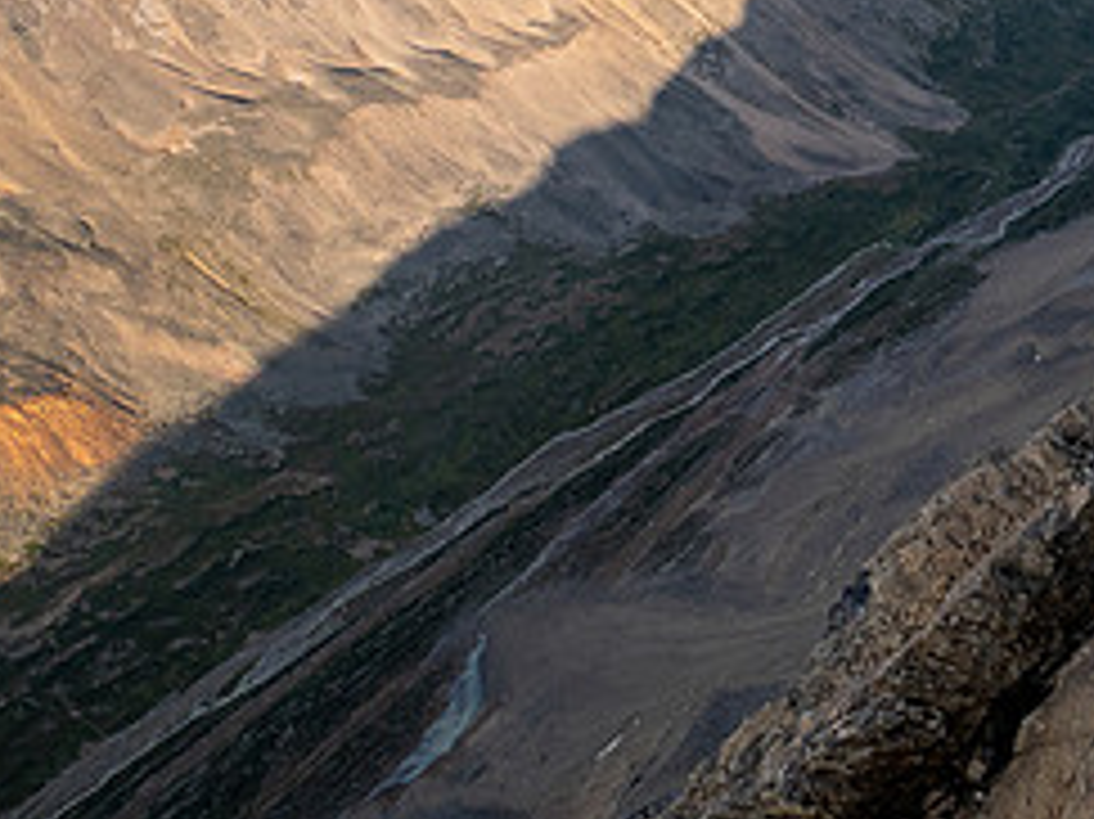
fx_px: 1358
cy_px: 70
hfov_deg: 36.9
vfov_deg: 31.8
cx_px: 1207
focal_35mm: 43
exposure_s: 1/60
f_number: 8
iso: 250
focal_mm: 9
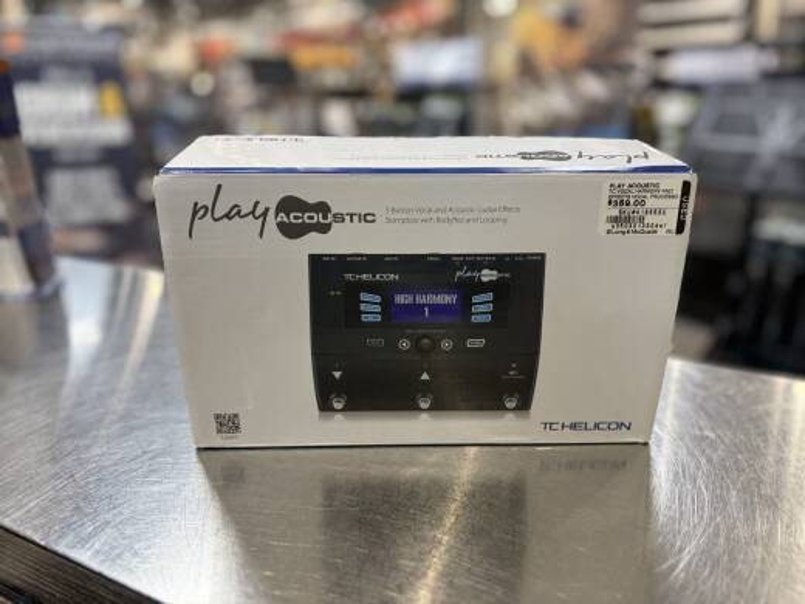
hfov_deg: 67.3
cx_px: 402
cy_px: 302
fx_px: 605
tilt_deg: -17.8
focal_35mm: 26
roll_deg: +0.8
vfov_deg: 53.1
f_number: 1.6
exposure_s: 1/120
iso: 125
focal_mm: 5.96
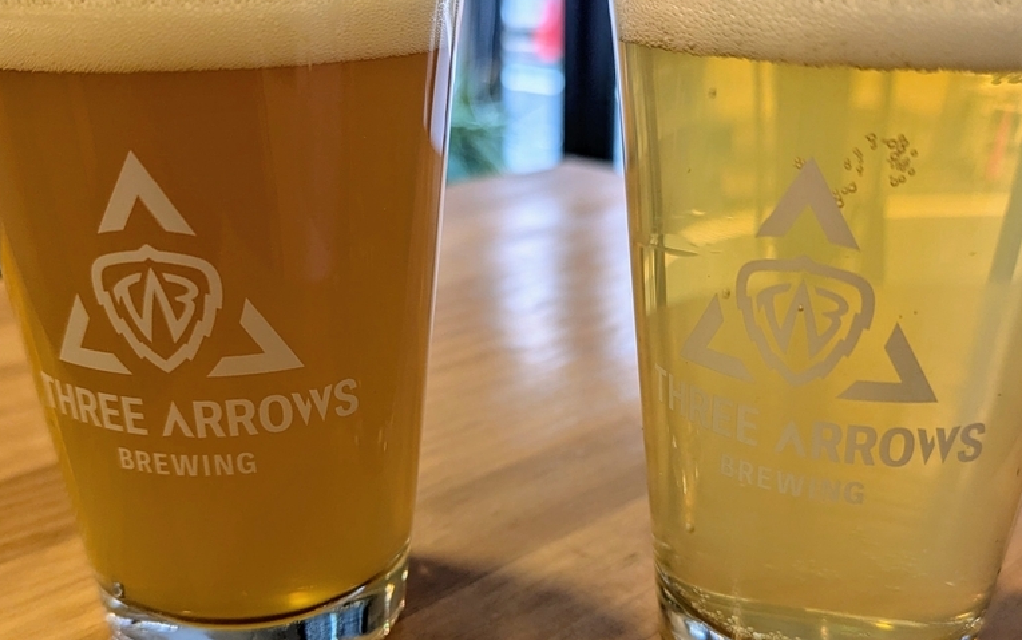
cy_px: 395
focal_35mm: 40
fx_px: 1114
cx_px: 510
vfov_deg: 31.9
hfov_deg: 49.3
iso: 89
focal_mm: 6.81
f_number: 1.85
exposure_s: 1/100
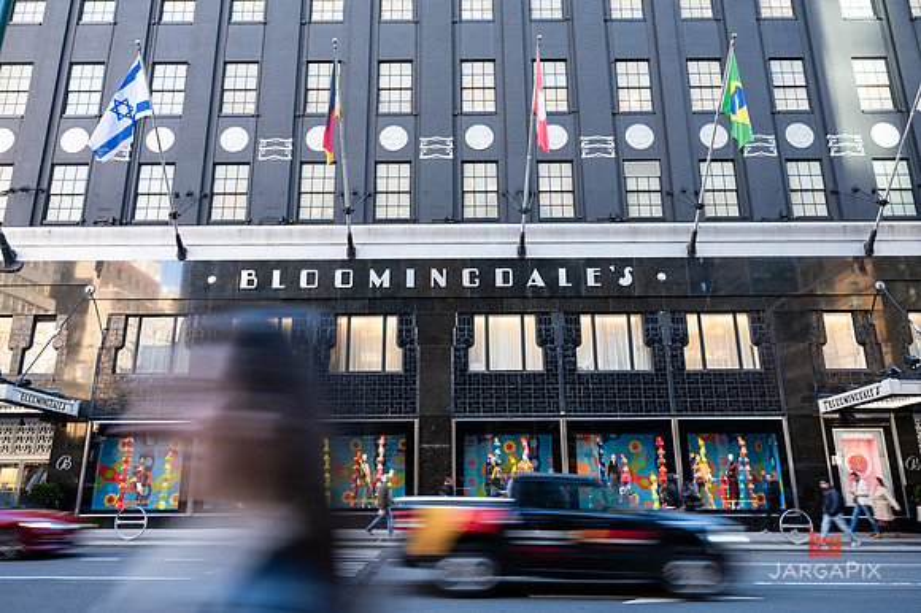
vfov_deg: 51.9
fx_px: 630
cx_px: 452
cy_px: 301
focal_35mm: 25
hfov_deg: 72.3
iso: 100
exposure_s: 1/15
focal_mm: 24
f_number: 5
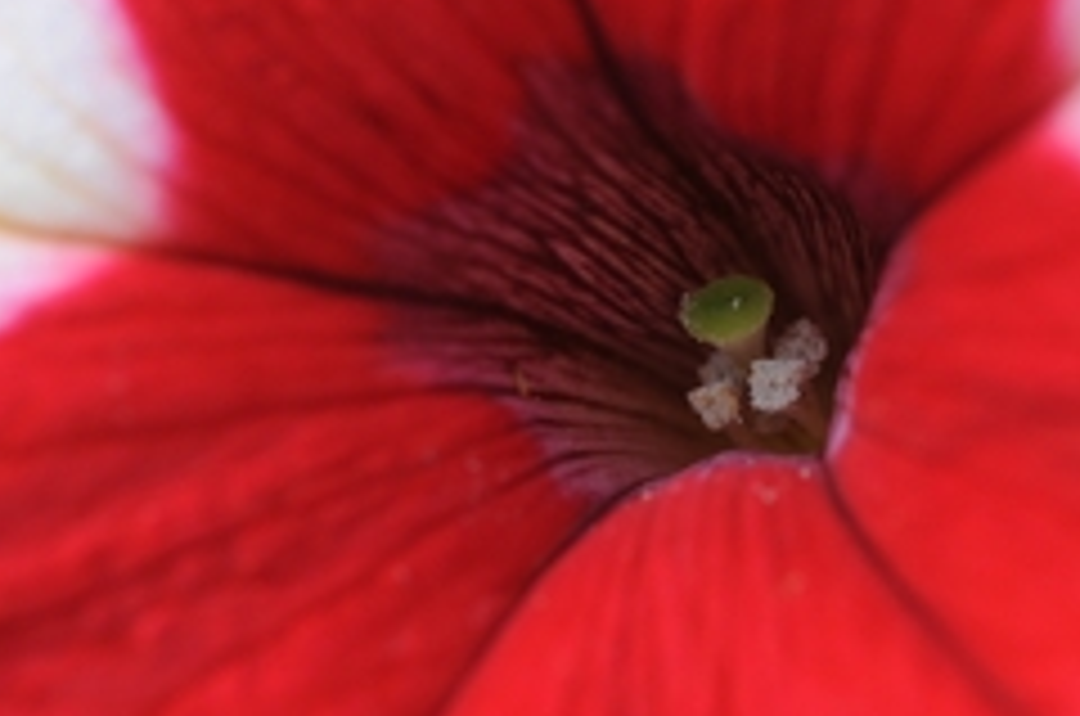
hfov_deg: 6.6
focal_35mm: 313
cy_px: 459
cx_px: 765
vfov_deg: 4.4
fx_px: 9371
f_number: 8
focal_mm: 100
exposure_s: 1/400
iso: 200
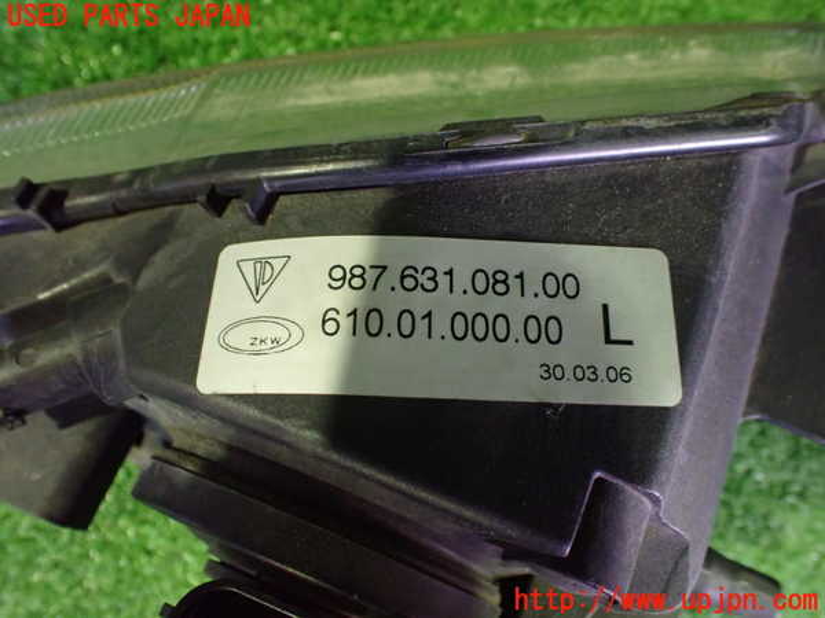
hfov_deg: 60.0
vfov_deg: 46.8
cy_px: 309
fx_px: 715
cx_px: 412
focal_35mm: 30
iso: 1000
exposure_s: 1/30
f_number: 2.3
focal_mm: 5.4
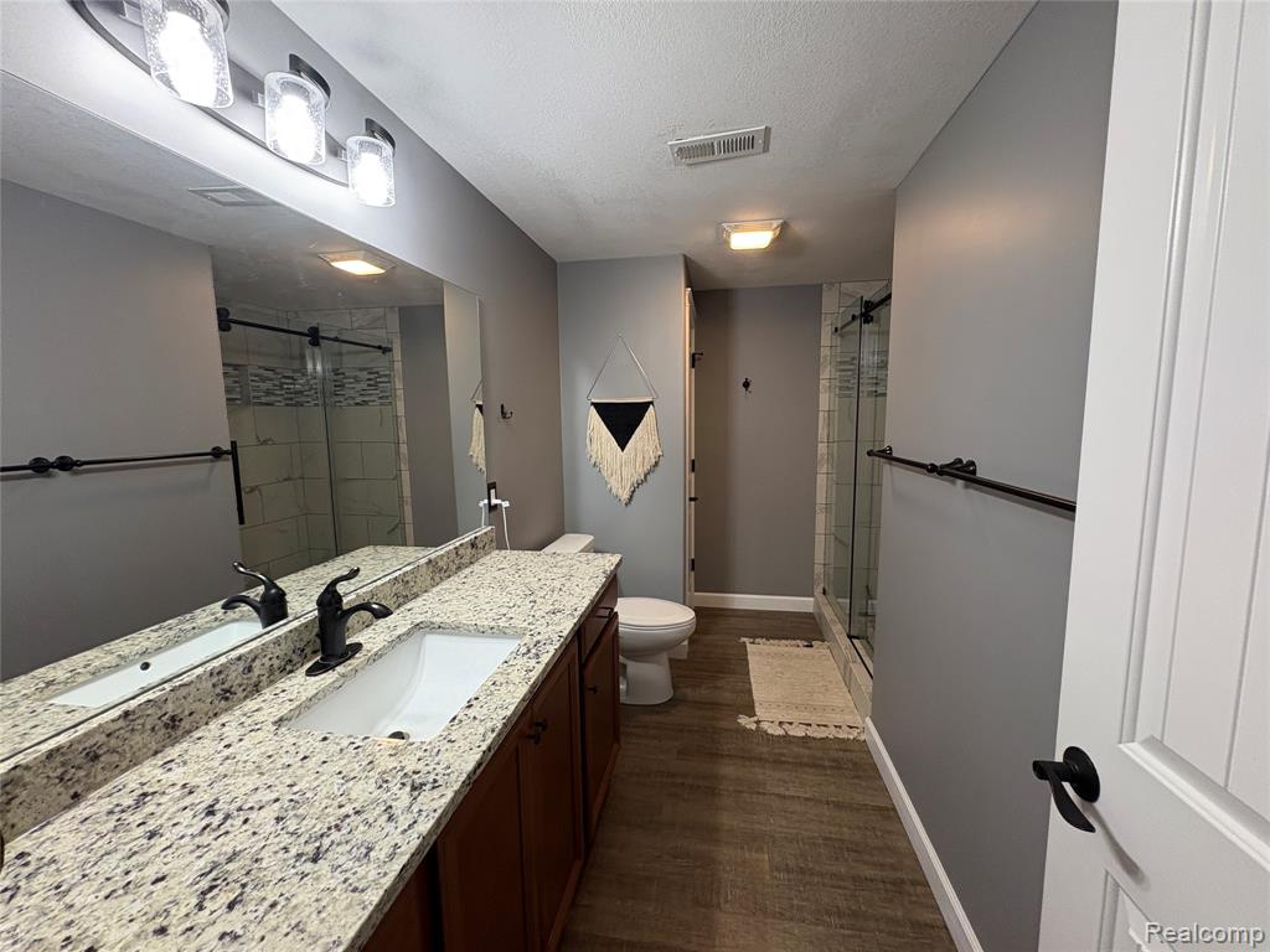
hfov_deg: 102.1
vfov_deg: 85.7
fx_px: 514
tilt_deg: -6.5
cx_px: 635
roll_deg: +1.6
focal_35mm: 14
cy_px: 476
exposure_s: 1/60
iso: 250
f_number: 2.2
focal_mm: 2.22
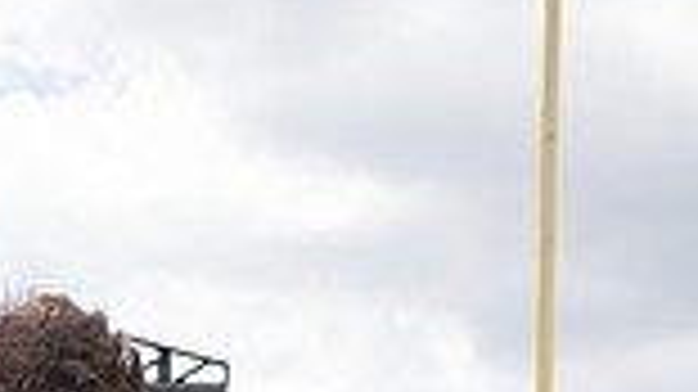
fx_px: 2257
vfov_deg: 8.8
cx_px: 41
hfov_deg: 17.3
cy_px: 987
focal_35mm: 122
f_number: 7.1
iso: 125
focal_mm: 40
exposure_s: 1/400
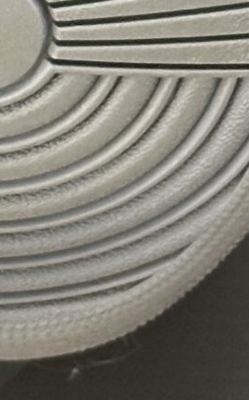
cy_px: -341
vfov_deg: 6.9
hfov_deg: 4.4
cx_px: -199
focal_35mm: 297
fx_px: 3228
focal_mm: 6.86
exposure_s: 1/25
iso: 500
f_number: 1.78
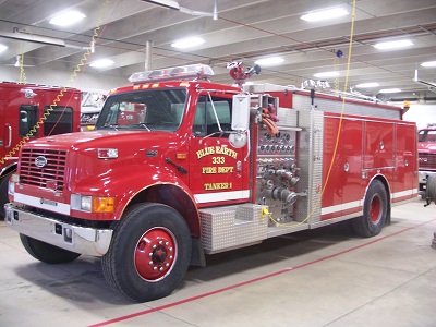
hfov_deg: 50.1
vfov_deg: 38.7
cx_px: 218
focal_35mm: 37
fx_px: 466
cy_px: 164
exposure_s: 1/10
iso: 200
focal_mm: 7.8
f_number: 2.8
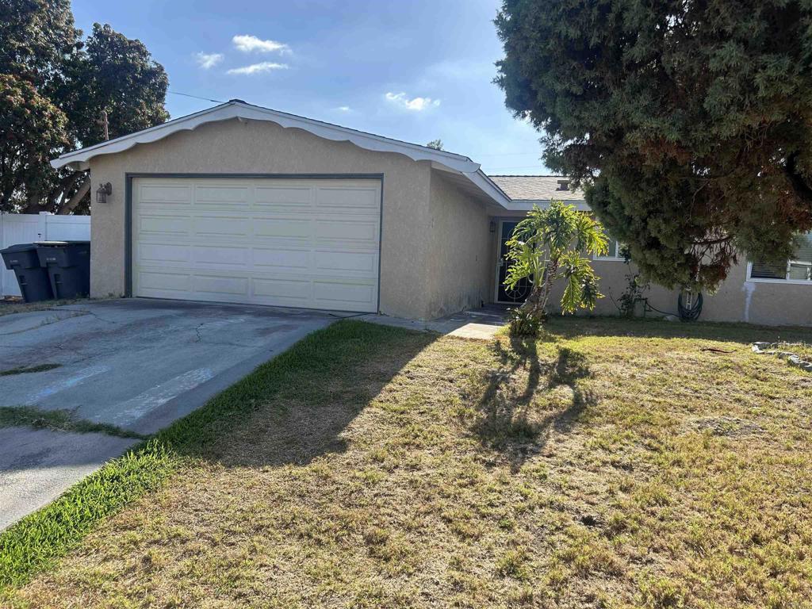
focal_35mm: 26
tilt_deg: -3.3
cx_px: 406
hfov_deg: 67.3
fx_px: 610
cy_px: 304
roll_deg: -2.9
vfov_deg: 53.1
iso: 50
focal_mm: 5.7
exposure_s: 1/2208
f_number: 1.5
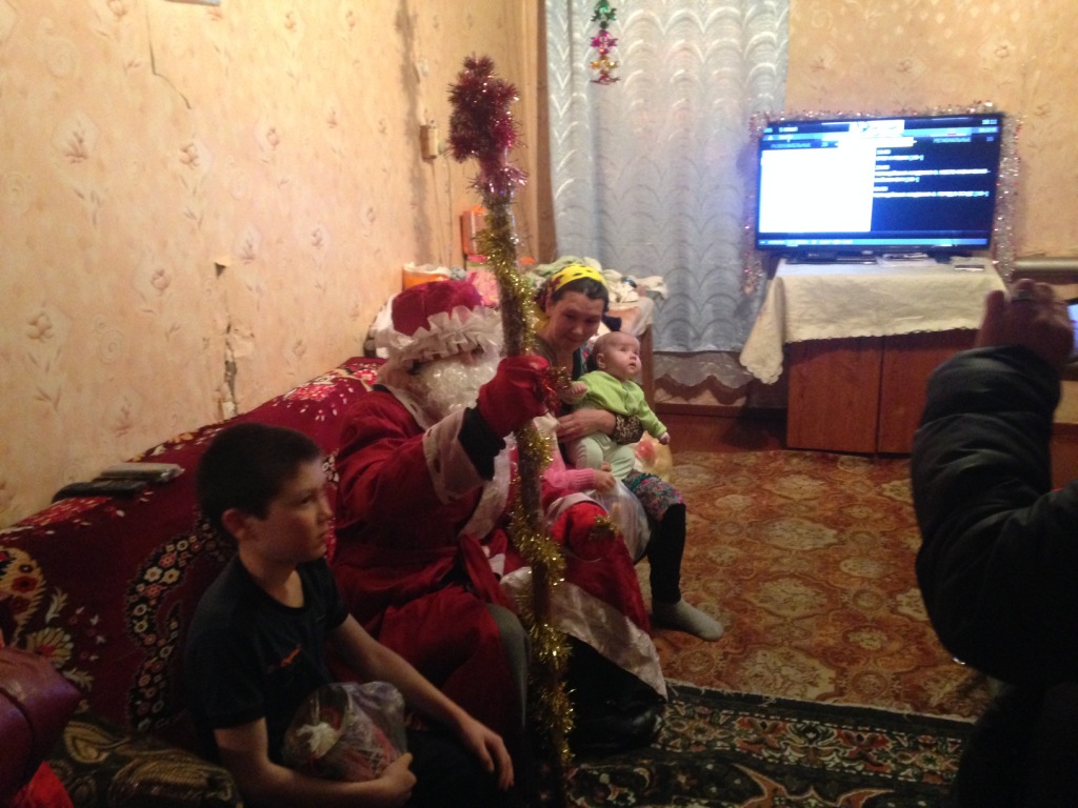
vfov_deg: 42.9
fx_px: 1028
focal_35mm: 33
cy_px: 404
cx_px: 539
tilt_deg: -15.3
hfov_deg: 55.4
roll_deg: +1.3
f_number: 2.4
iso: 500
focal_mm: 4.12
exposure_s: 1/15
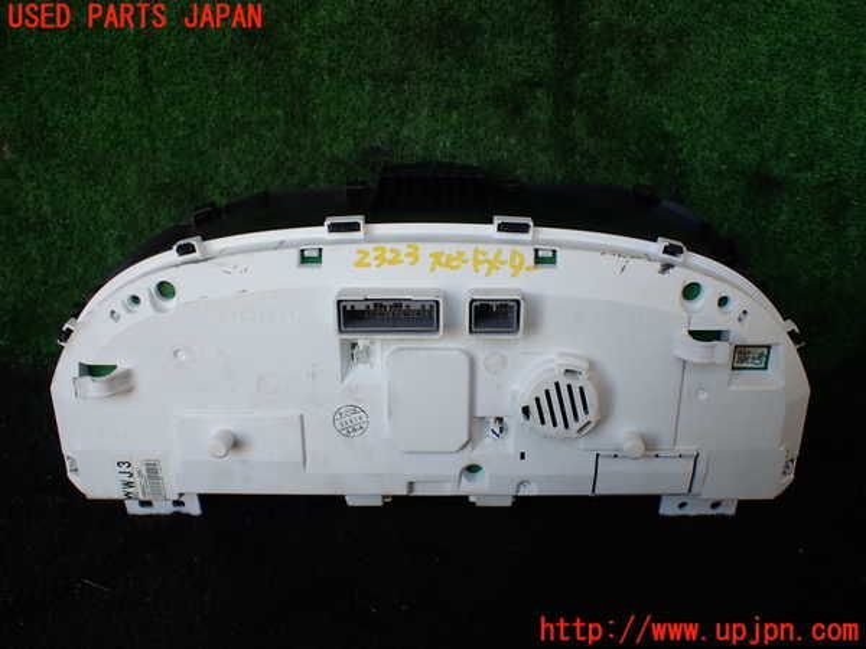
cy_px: 324
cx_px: 433
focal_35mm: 30
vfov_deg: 46.8
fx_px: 751
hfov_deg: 60.0
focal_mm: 5.4
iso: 125
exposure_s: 1/125
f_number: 2.3
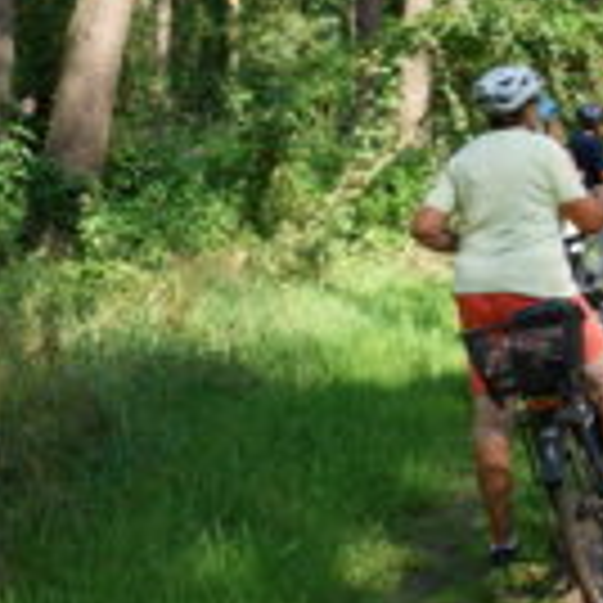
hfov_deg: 18.6
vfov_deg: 19.4
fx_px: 1754
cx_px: 706
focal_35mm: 89
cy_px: 173
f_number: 4.5
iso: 100
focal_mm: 35
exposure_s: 1/250
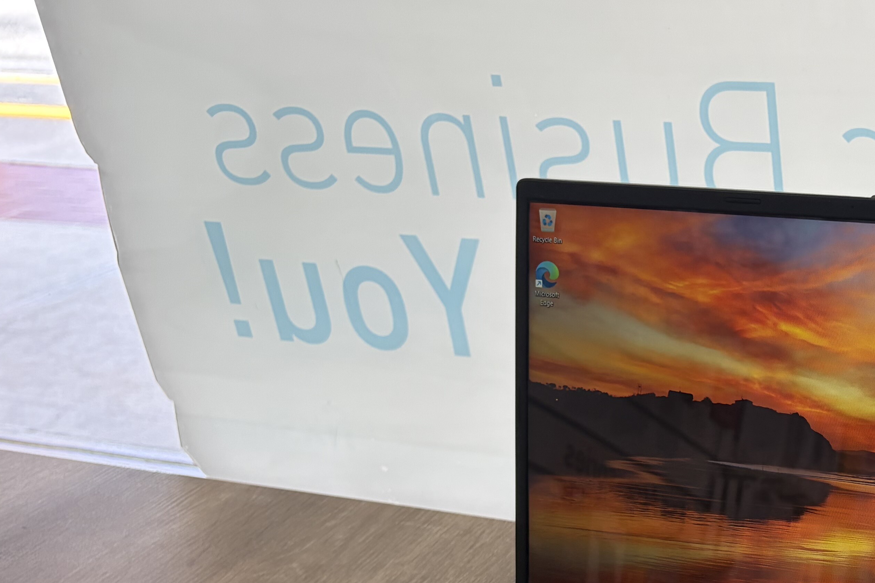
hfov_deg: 30.3
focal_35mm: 61
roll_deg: +2.9
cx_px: 900
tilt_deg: -31.2
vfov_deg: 21.1
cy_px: 650
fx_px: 1483
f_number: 1.6
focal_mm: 5.96
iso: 64
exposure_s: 1/121
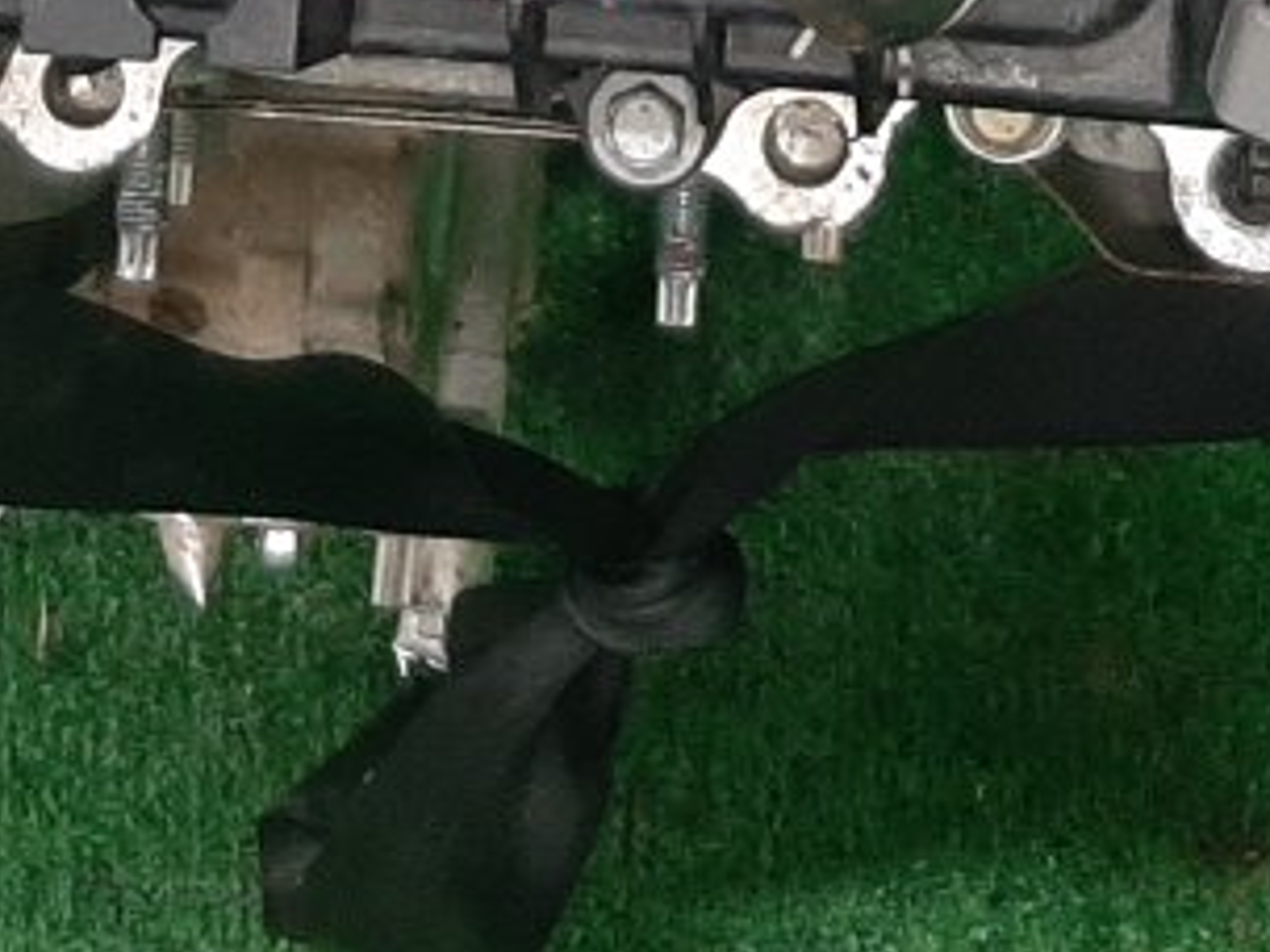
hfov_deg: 16.0
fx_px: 4513
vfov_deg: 11.0
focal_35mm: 123
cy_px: -931
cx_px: 531
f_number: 1.7
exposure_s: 1/50
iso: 169
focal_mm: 3.93
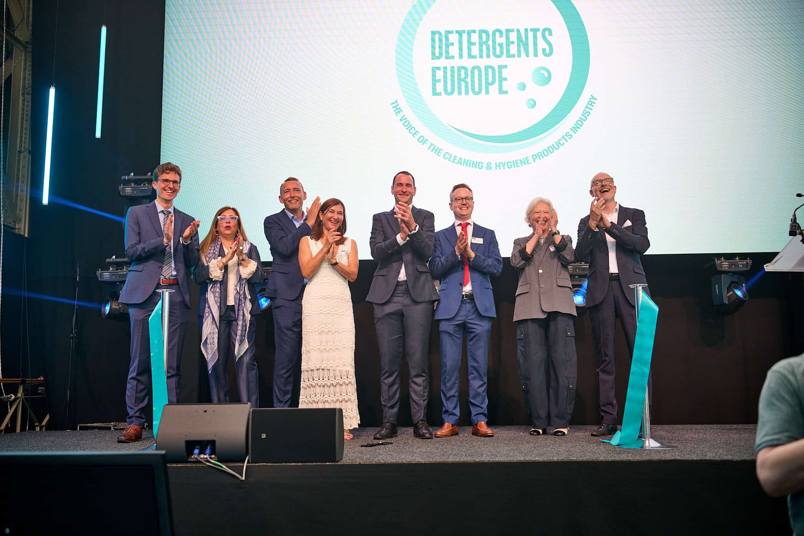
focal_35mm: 35
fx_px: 782
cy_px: 268
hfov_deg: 54.4
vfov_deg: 37.8
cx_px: 402
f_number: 2
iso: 160
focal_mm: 35
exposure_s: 1/160
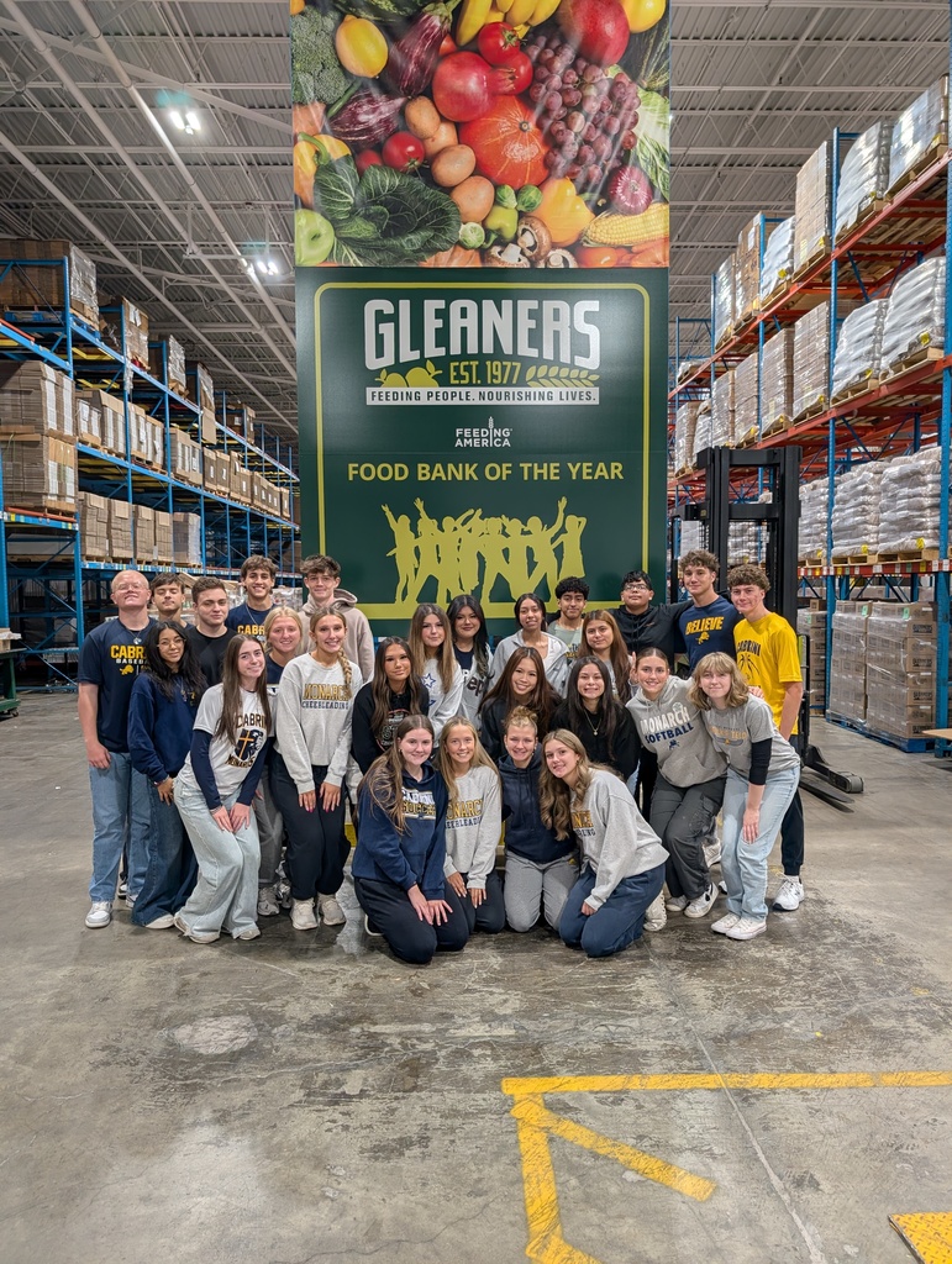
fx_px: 878
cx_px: 476
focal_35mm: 24
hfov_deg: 56.9
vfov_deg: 71.5
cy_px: 632
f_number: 1.68
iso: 20
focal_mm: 6.9
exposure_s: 1/23.7
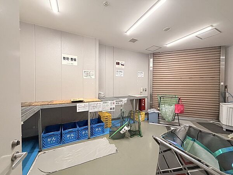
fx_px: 94
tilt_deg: -1.2
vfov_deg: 85.7
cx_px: 116
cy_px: 88
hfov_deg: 102.1
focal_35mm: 14
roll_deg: +0.5
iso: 320
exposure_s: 1/50
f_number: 2.2
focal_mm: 2.22
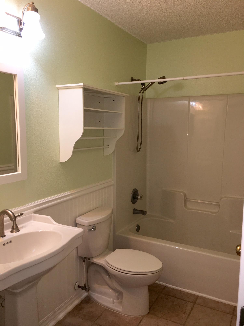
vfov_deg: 61.7
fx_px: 273
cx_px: 122
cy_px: 163
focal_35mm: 29
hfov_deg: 48.2
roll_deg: +0.0
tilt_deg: -6.2
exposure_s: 1/30
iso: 25
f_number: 2.2
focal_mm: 4.15
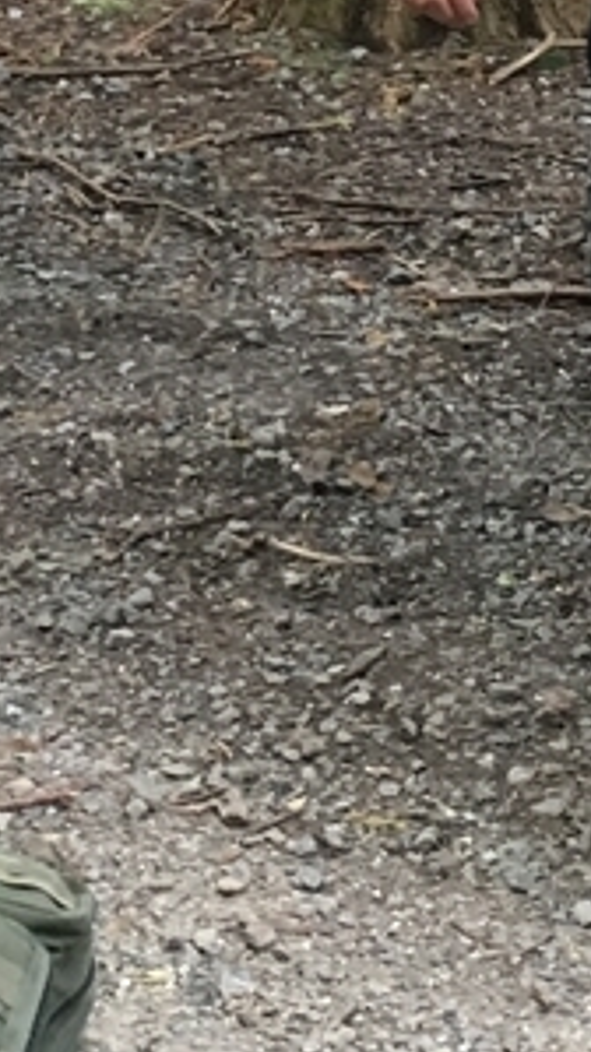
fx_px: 3541
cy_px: -116
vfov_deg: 16.4
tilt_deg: -11.8
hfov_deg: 9.5
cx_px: 63
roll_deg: +2.1
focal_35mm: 127
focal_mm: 4.15
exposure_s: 1/30
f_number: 2.2
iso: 160
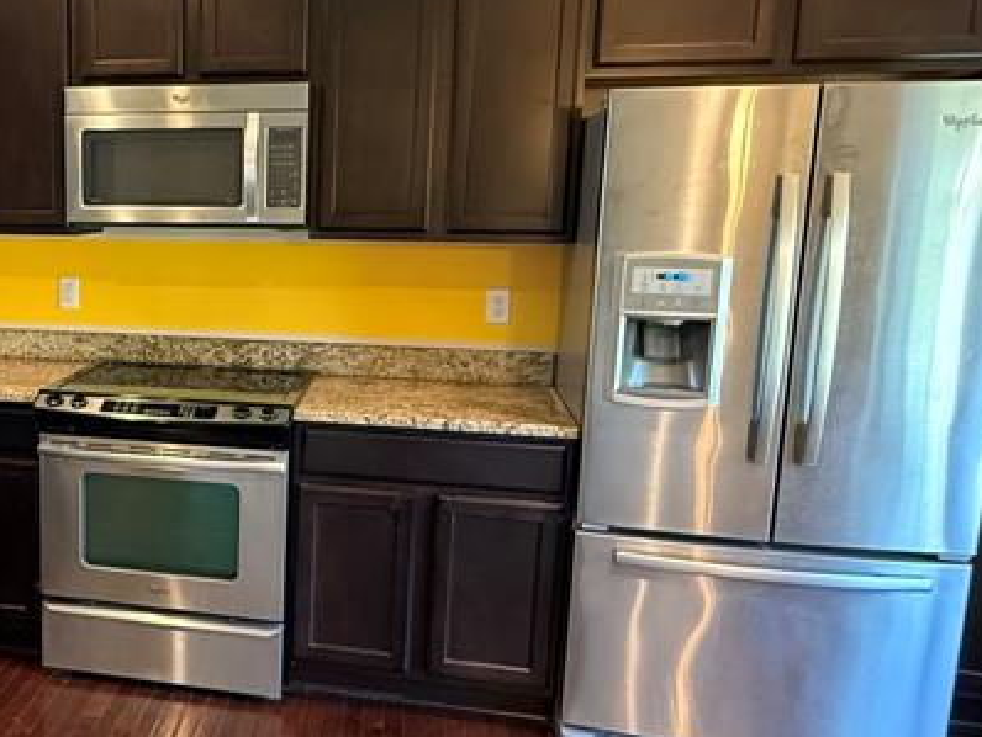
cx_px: 151
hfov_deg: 47.5
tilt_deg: -9.1
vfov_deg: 39.7
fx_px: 1022
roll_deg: -0.2
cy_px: 365
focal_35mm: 36
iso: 640
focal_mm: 2.22
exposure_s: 1/60
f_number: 2.2
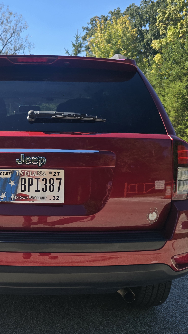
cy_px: 181
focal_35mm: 38
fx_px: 337
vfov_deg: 52.7
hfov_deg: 30.0
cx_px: 23
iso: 12
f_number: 1.7
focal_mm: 6.3
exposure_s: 1/355
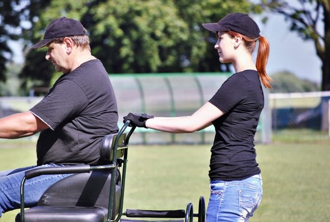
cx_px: 165
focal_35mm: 300
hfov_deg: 6.9
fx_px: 2755
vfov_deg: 4.6
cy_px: 111
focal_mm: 200
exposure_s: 1/500
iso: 250
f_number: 5.6
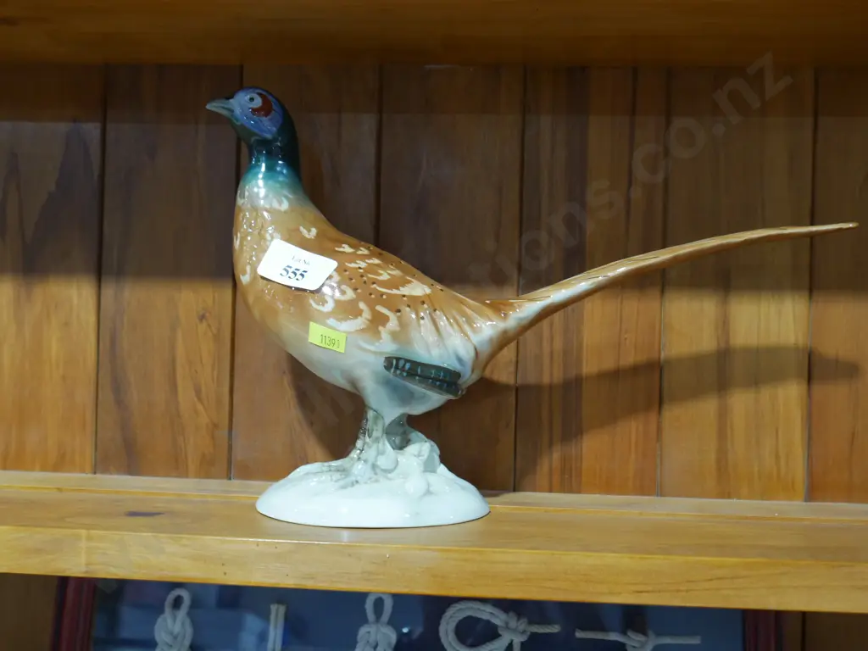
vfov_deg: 39.7
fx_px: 903
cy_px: 326
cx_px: 434
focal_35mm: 36
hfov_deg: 51.4
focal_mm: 18
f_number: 4
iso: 1250
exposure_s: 1/60
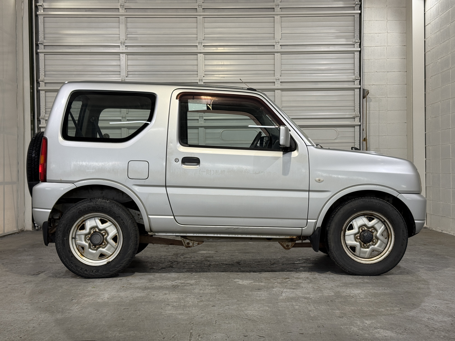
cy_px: 170
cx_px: 228
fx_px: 631
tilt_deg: +0.5
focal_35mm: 48
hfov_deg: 39.7
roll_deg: +0.5
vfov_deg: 30.3
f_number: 1.78
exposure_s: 1/60
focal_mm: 6.76
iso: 50
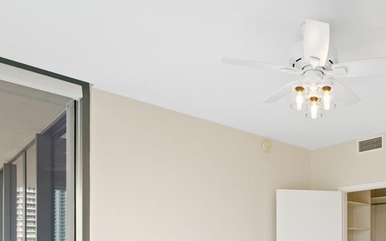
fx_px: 347
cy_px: 255
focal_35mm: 33
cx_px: 317
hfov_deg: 53.7
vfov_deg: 34.0
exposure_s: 1/8
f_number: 8
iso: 200
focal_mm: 14
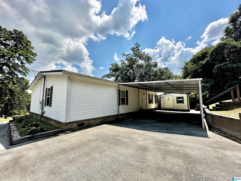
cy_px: 90
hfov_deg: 102.1
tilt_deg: +6.1
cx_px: 120
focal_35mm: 14
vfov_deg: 85.7
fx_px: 97
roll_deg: +0.1
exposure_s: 1/1553
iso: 40
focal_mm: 2.22
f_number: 2.2
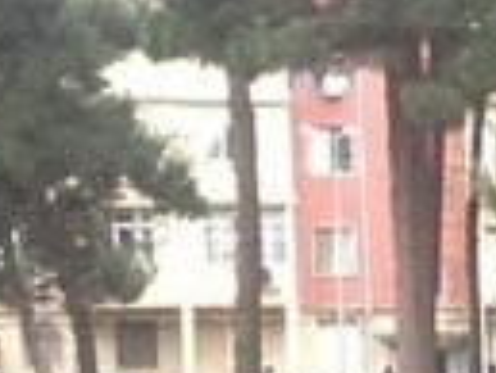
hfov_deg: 11.4
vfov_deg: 8.4
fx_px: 2424
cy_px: 702
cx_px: 657
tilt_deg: -8.1
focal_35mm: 169
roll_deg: -1.0
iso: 50
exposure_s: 1/24
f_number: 2.4
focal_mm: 4.12
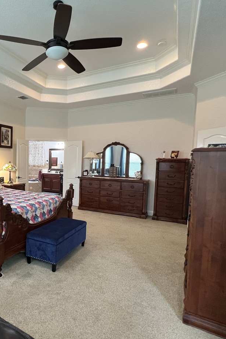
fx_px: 198
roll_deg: -0.7
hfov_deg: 54.5
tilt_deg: -5.5
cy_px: 179
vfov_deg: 81.1
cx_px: 39
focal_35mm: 21
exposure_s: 1/60
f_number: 1.8
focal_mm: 1.57
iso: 250
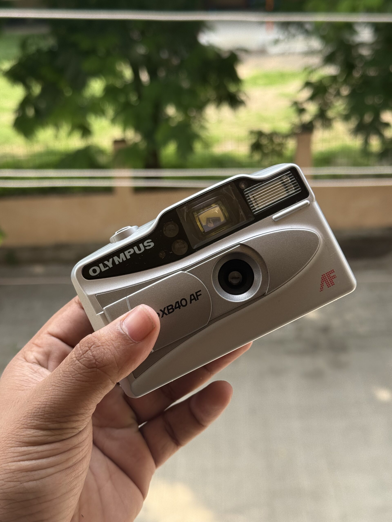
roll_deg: +0.3
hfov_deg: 30.3
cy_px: 261
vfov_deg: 39.7
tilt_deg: -25.9
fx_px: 725
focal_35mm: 48
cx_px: 196
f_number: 1.78
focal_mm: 6.76
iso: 80
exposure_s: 1/865
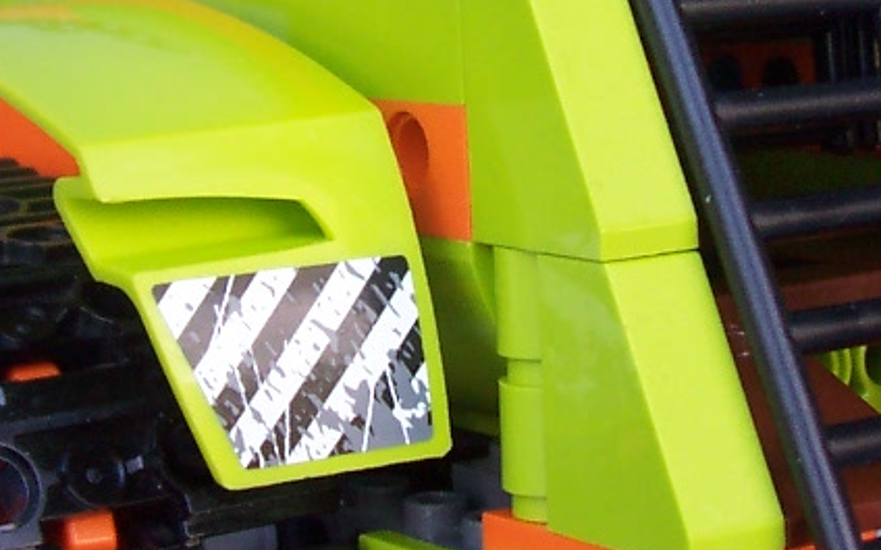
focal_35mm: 111
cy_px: 116
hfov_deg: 18.8
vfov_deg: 11.8
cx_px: 372
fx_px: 2665
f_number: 2.8
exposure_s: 1/90
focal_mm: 5.6
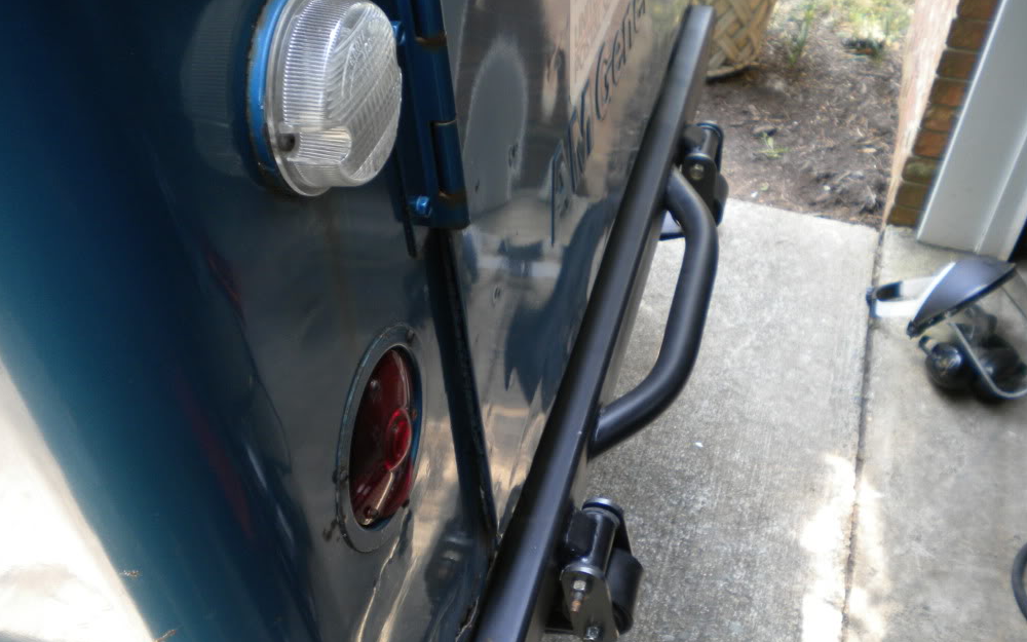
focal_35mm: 38
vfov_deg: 33.6
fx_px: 1064
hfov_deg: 51.5
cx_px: 504
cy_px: 350
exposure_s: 1/60
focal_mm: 6.3
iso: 111
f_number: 3.1
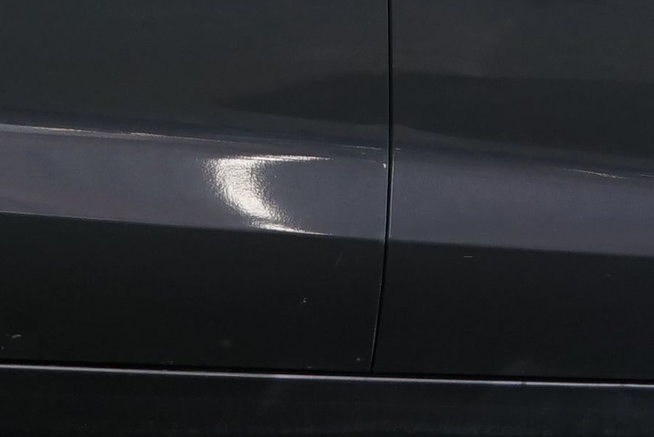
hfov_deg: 8.0
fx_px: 4687
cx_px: 550
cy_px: -183
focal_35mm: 258
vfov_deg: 5.3
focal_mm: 39
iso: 500
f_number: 6.3
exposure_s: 1/30
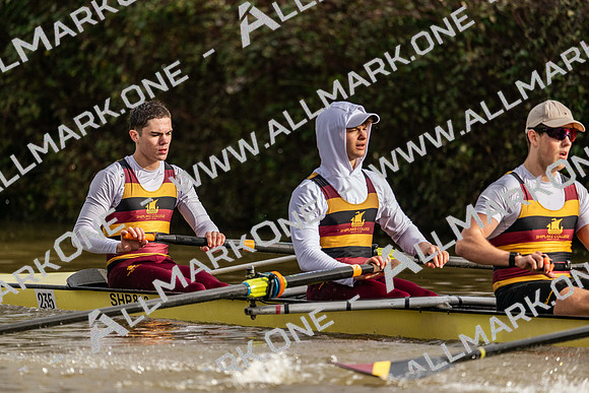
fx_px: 6546
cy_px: 196
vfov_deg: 3.4
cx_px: 294
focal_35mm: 400
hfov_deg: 5.2
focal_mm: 400
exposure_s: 1/1600
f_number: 4.5
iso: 320
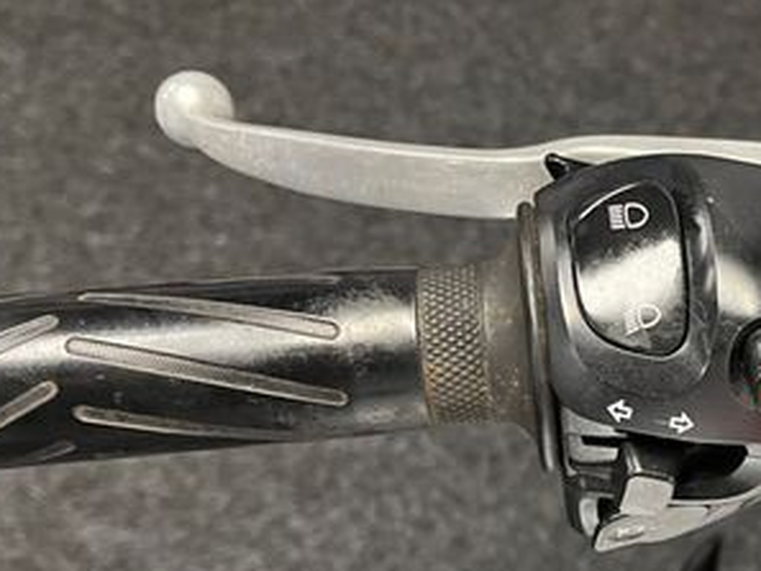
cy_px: 446
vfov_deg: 25.7
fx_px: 1232
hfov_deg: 32.4
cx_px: 702
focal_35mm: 56
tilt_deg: -56.7
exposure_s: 1/50
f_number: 1.6
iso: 250
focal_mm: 5.1
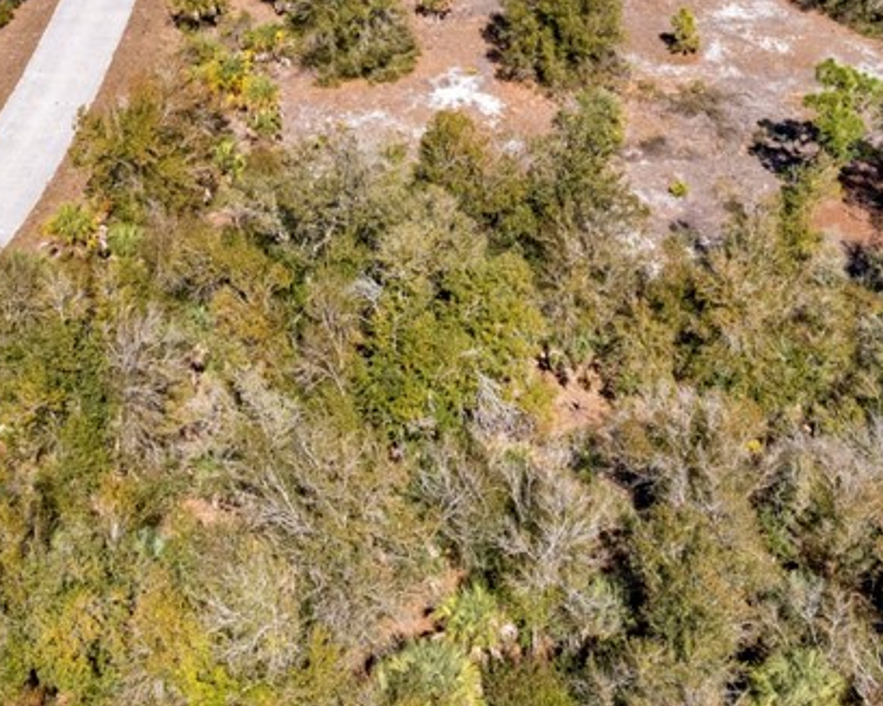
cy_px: -68
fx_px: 1437
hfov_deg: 34.0
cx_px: 351
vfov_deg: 25.6
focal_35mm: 55
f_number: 2.8
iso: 130
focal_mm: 8.38
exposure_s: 1/2000
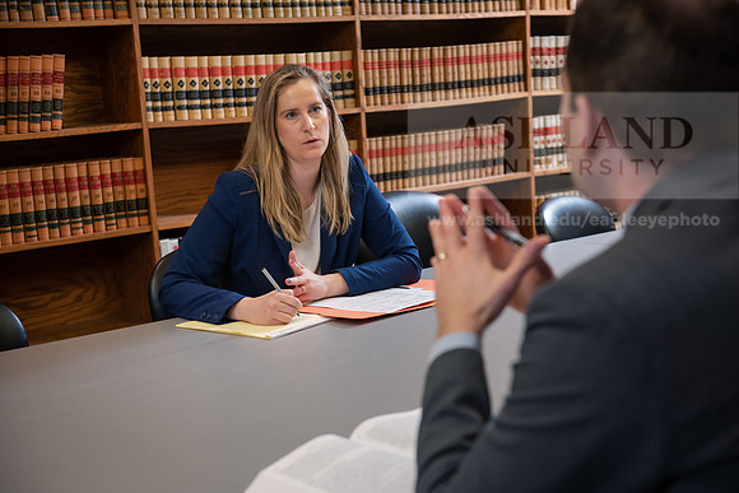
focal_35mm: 56
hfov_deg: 35.6
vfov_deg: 24.2
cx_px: 370
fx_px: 1150
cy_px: 246
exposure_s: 1/125
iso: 800
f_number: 3.5
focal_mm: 56
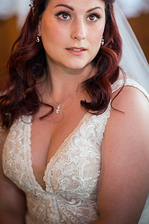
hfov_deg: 12.1
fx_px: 702
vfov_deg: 18.1
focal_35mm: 113
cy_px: 80
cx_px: 78
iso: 400
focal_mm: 85
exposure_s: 1/30
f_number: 1.4
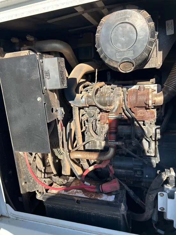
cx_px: 88
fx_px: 176
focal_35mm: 26
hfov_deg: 53.1
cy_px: 118
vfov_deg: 67.3
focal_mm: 5.7
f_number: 1.5
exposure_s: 1/1531
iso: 50
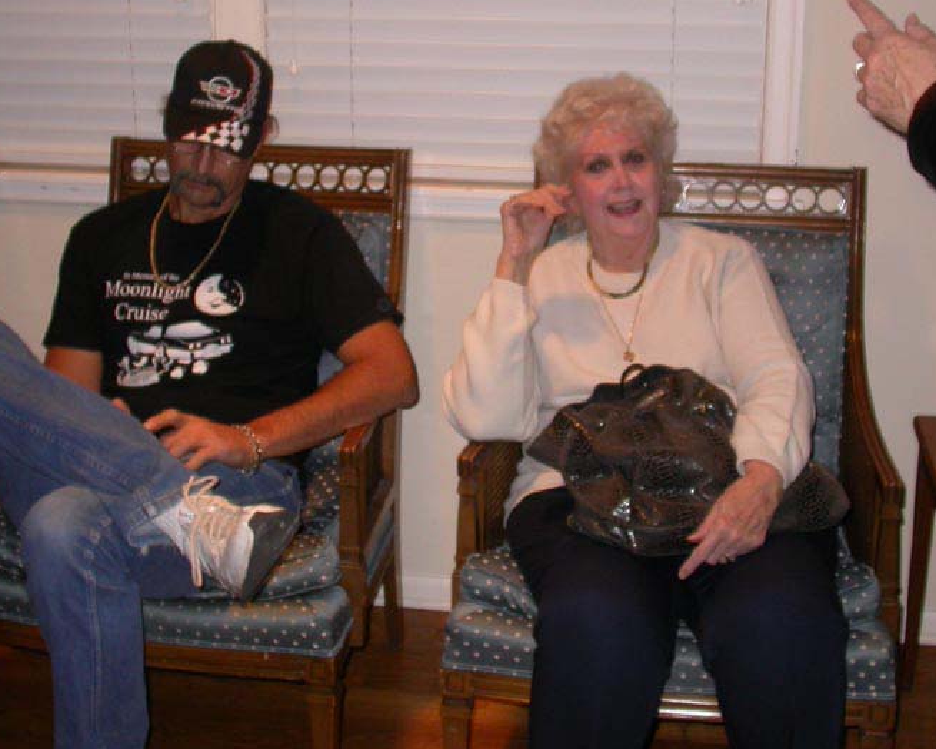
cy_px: 273
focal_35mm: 58
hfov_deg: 32.5
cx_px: 463
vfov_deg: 26.1
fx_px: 1607
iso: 100
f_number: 2.6
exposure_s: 1/60
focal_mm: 7.85
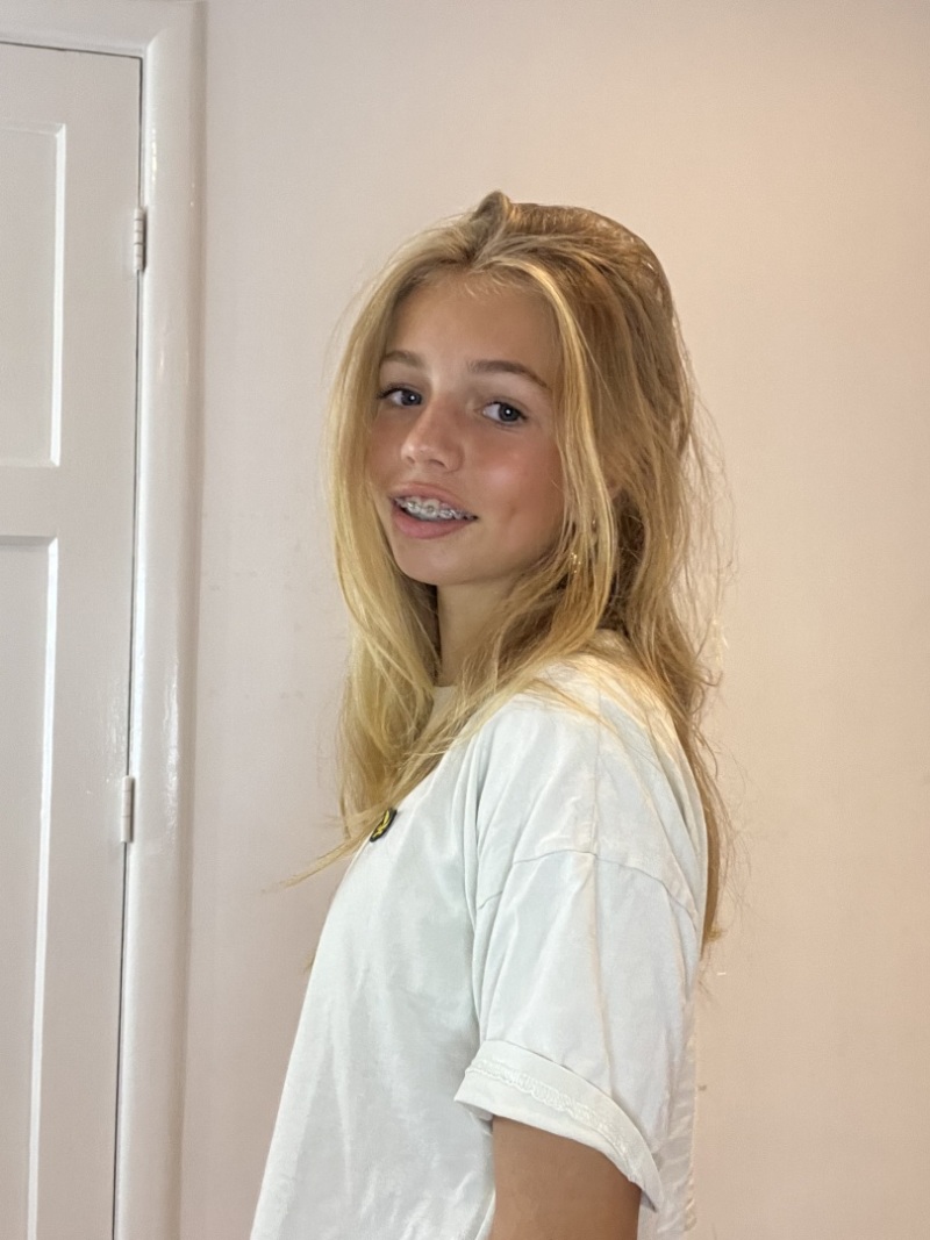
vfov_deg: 60.0
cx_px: 465
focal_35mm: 30
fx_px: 1075
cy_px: 620
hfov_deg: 46.8
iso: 320
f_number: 2.2
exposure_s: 1/51
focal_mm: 2.71
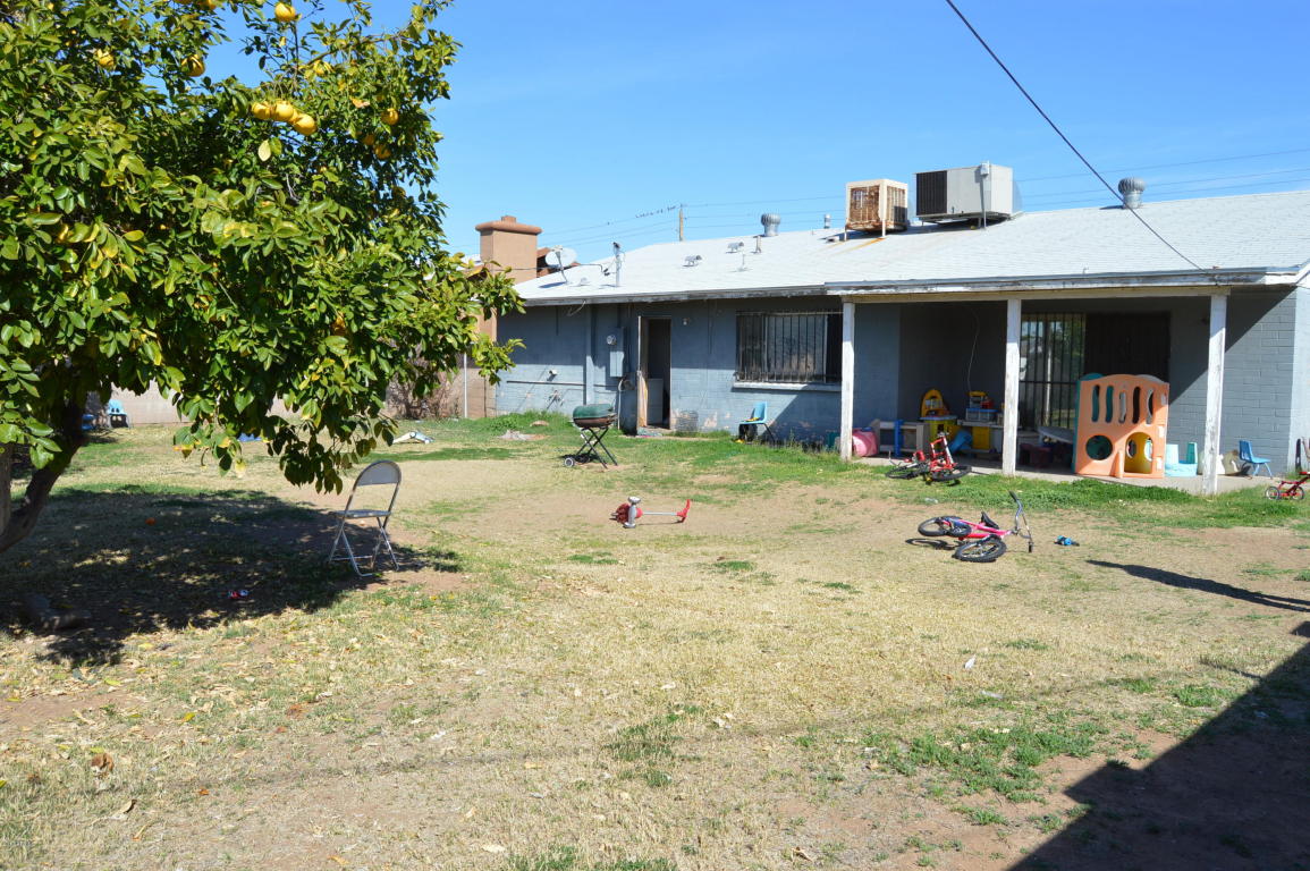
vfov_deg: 47.9
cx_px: 655
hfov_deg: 67.4
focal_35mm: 27
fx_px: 982
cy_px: 436
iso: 100
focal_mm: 18
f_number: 8
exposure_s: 1/250
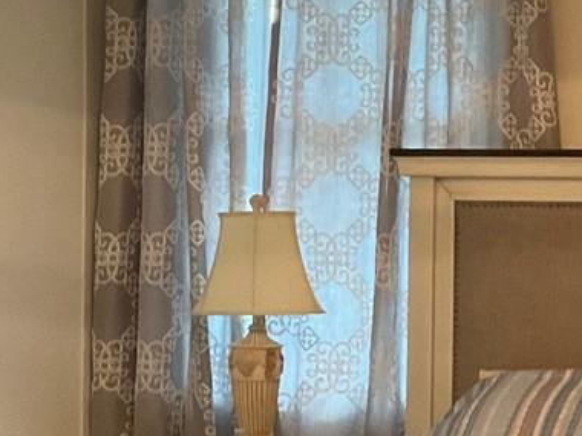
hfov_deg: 15.5
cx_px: 731
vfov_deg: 12.1
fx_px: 2051
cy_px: 181
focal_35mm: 122
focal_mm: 3
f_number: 1.8
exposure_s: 1/60
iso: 250
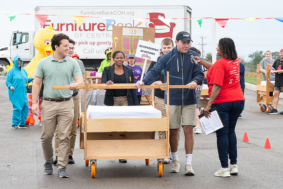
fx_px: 1199
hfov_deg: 13.5
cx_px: 155
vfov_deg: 9.0
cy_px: 100
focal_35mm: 153
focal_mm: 135
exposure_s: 1/160
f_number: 10
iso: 640
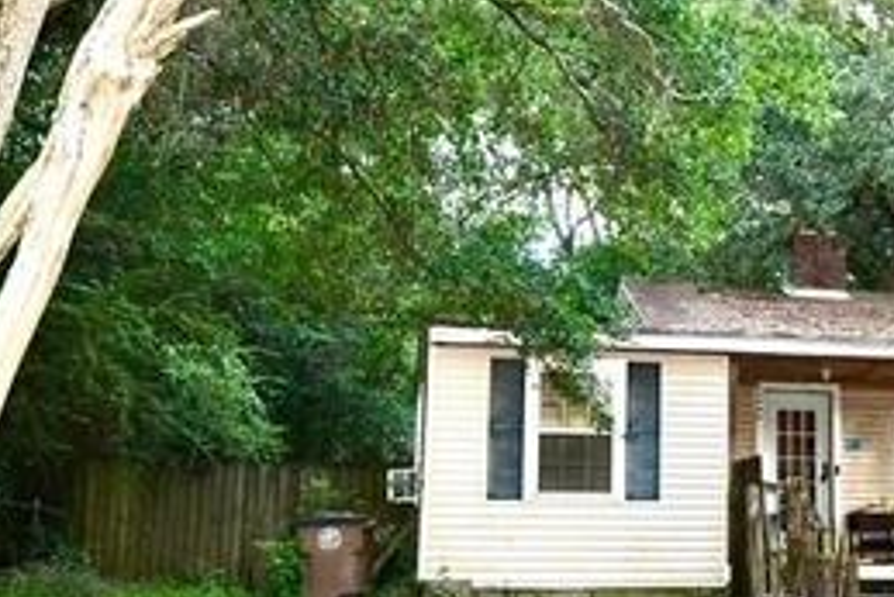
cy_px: 352
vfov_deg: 23.4
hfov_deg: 32.8
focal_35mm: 58
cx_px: 797
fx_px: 1441
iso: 800
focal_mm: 20
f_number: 5.6
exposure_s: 1/80
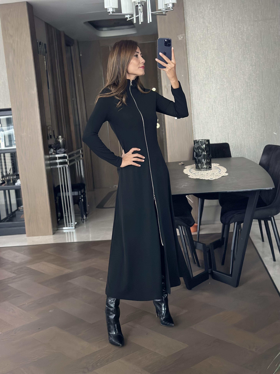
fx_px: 518
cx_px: 140
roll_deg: +6.1
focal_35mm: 48
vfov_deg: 39.7
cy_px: 187
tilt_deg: -21.4
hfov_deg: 30.3
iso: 640
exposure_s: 1/40
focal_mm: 6.86
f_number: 1.78
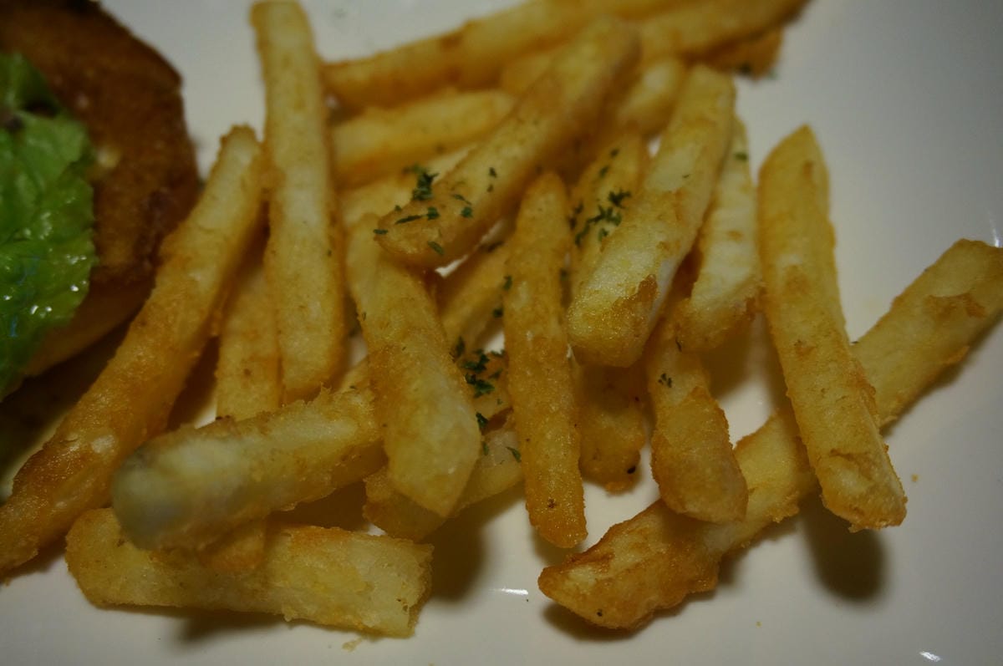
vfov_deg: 32.9
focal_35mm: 40
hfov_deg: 48.0
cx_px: 502
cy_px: 333
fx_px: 1127
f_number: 4.5
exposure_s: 1/160
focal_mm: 27
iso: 800
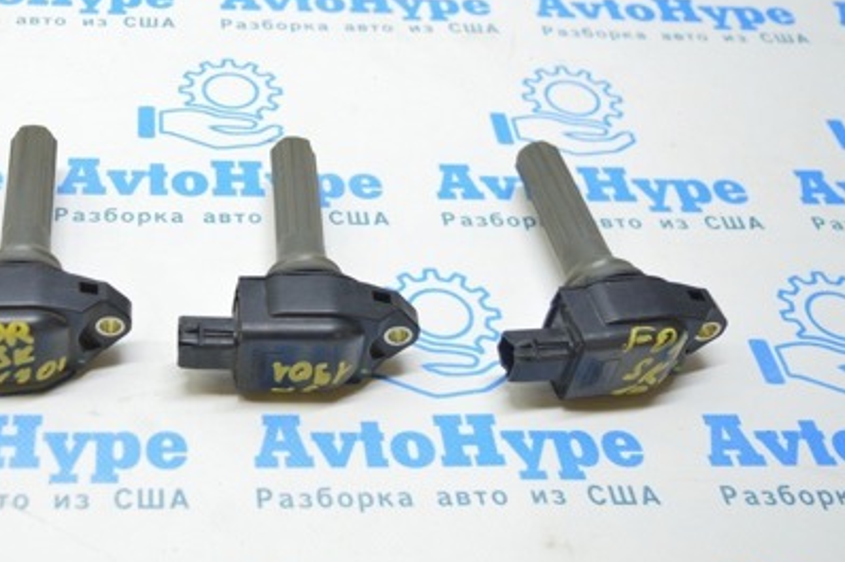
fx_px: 1243
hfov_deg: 36.3
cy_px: 219
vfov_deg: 25.4
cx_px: 168
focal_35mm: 53
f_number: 3.8
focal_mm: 22
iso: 400
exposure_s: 1/40
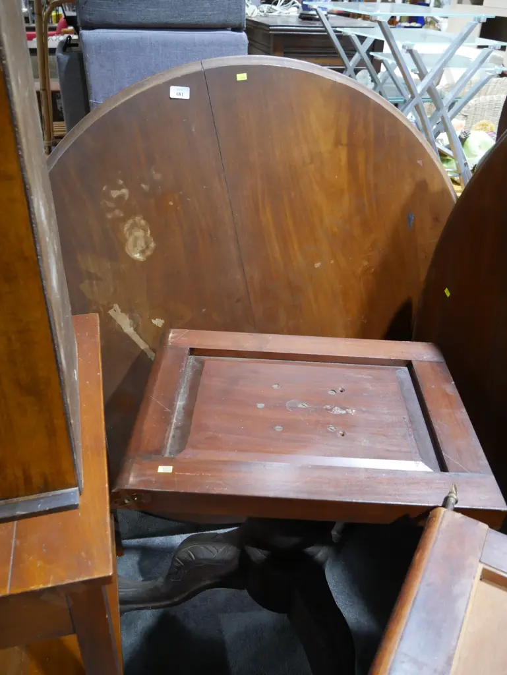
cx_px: 254
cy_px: 338
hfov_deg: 49.8
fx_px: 546
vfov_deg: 63.4
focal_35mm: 28
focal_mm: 14
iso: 1000
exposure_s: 1/60
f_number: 3.5
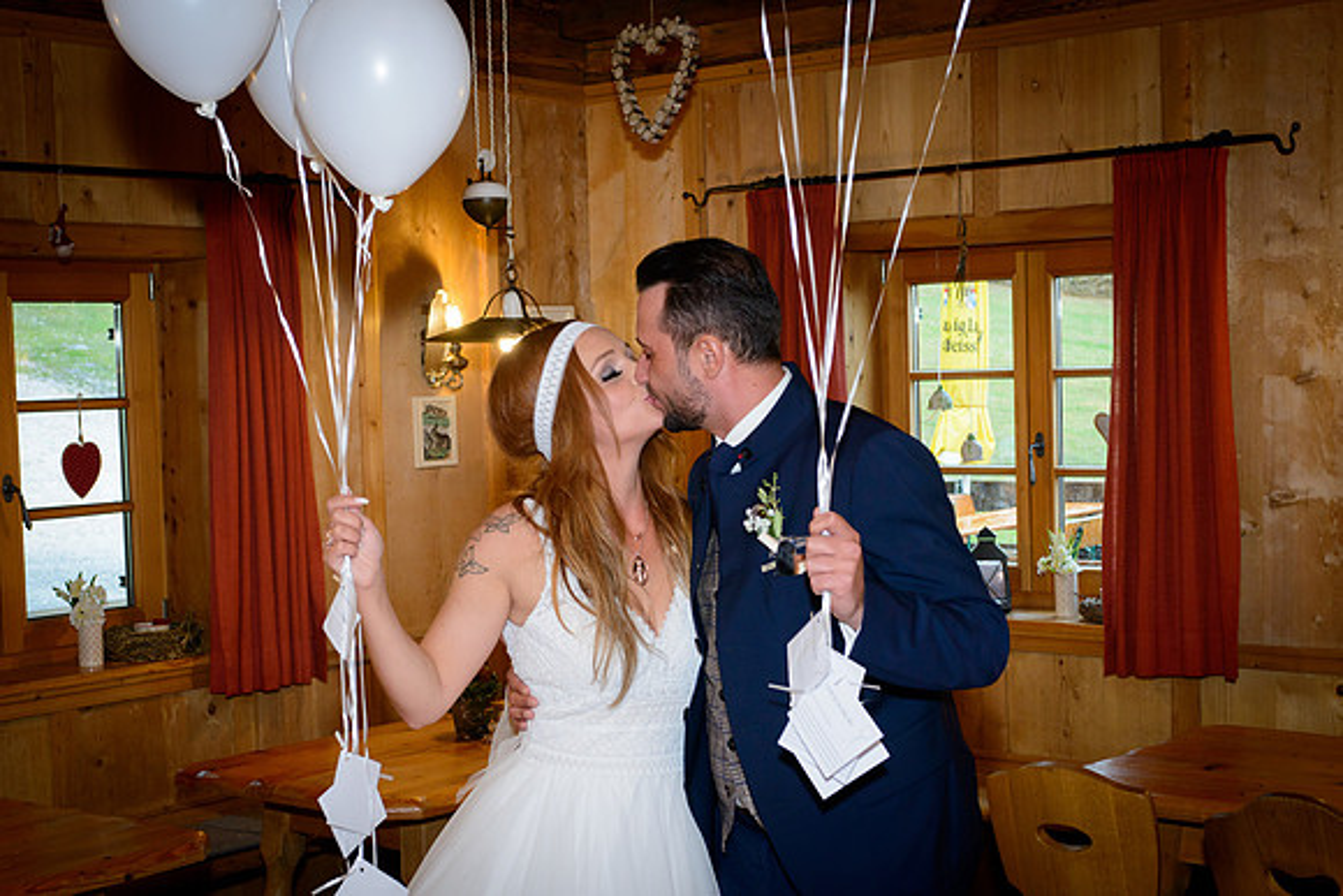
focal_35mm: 58
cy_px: 460
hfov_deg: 34.3
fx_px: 2173
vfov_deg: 23.3
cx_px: 625
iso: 1000
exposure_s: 1/50
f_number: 6.3
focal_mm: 48
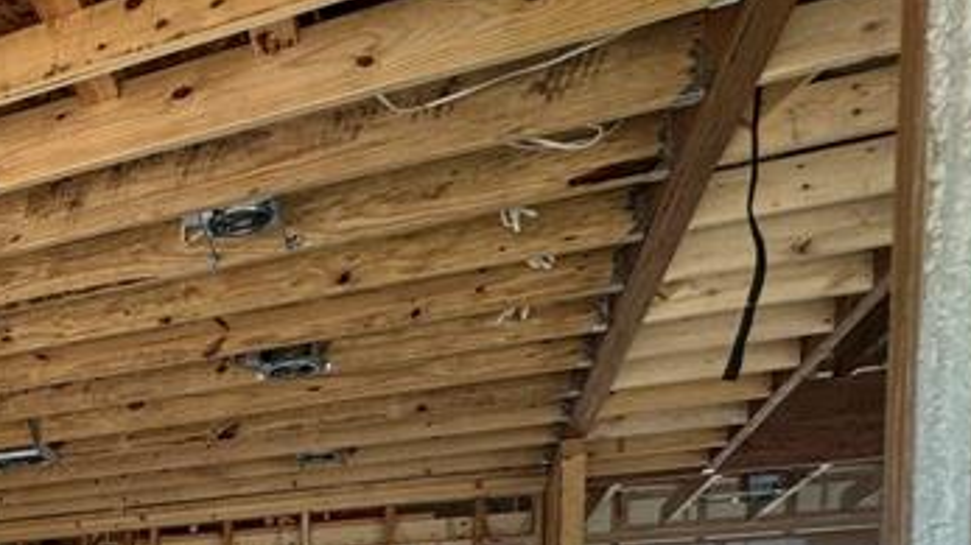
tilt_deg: -1.2
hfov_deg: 32.4
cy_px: 788
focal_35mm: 45
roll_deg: -0.6
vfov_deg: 22.4
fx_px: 1158
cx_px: -330
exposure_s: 1/99
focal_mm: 2.22
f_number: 2.2
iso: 125
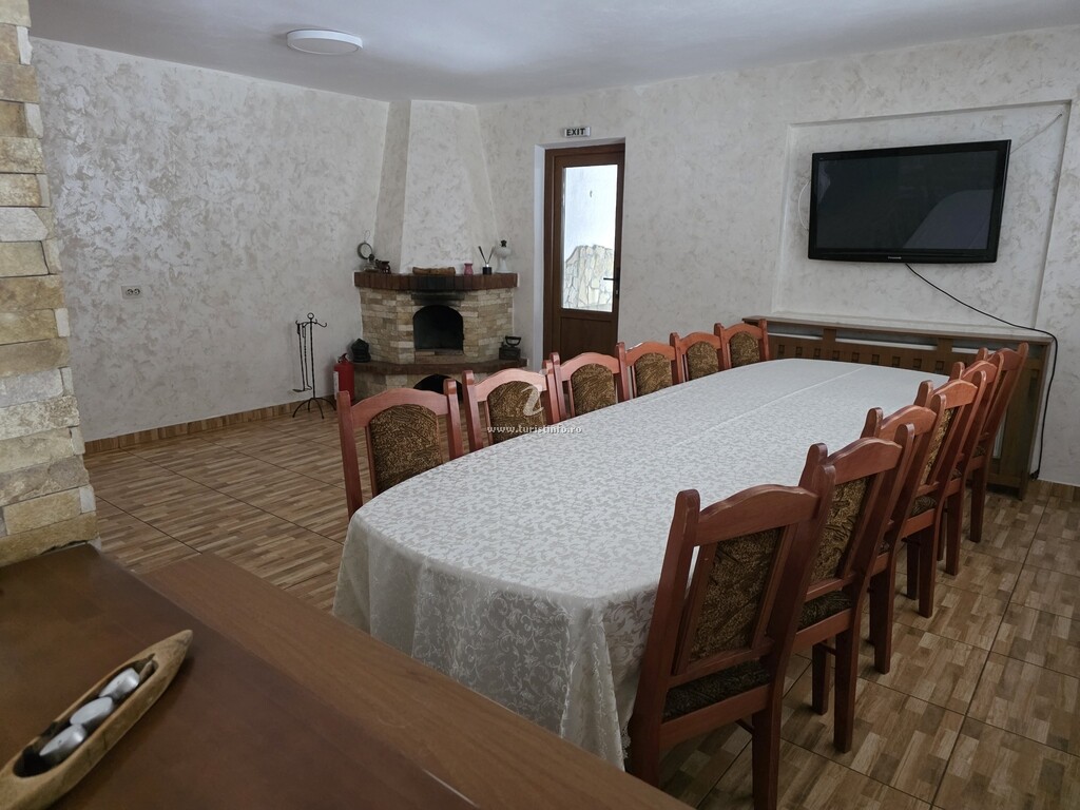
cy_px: 405
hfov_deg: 73.9
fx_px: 718
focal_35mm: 23
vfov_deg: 58.9
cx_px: 540
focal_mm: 6.3
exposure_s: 1/100
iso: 1250
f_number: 1.7
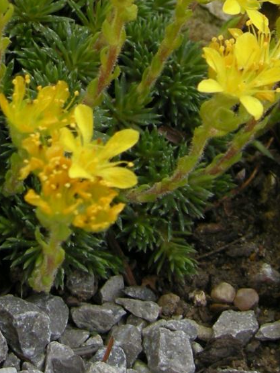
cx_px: -32
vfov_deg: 14.8
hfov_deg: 11.6
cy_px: -150
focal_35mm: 126
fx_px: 1359
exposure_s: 1/110
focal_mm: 7.5
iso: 64
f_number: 3.8
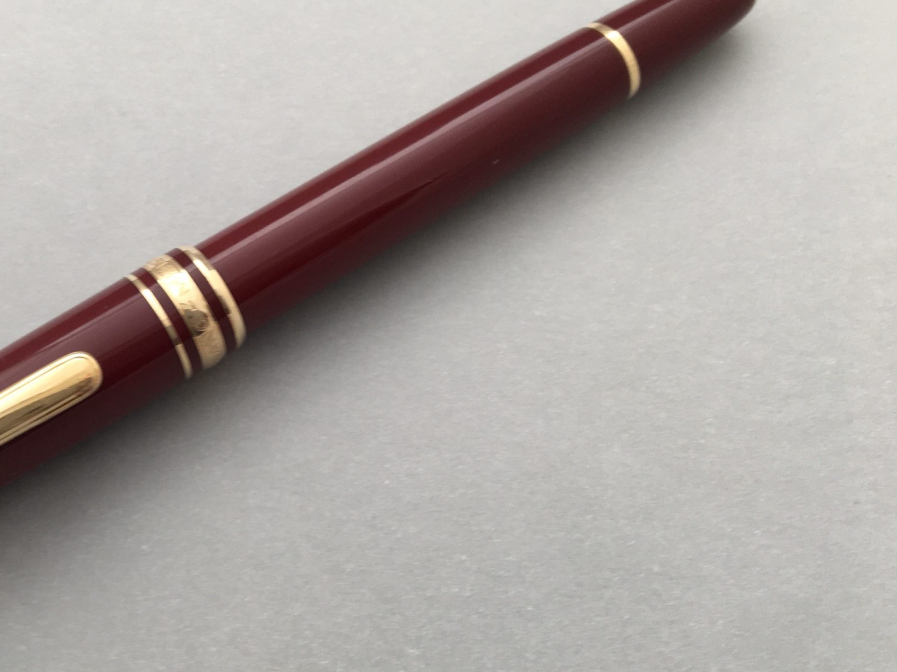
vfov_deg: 30.8
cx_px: 187
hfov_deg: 39.0
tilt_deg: -63.0
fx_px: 1218
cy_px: 292
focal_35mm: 47
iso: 25
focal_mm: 4.15
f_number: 2.2
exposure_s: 1/50
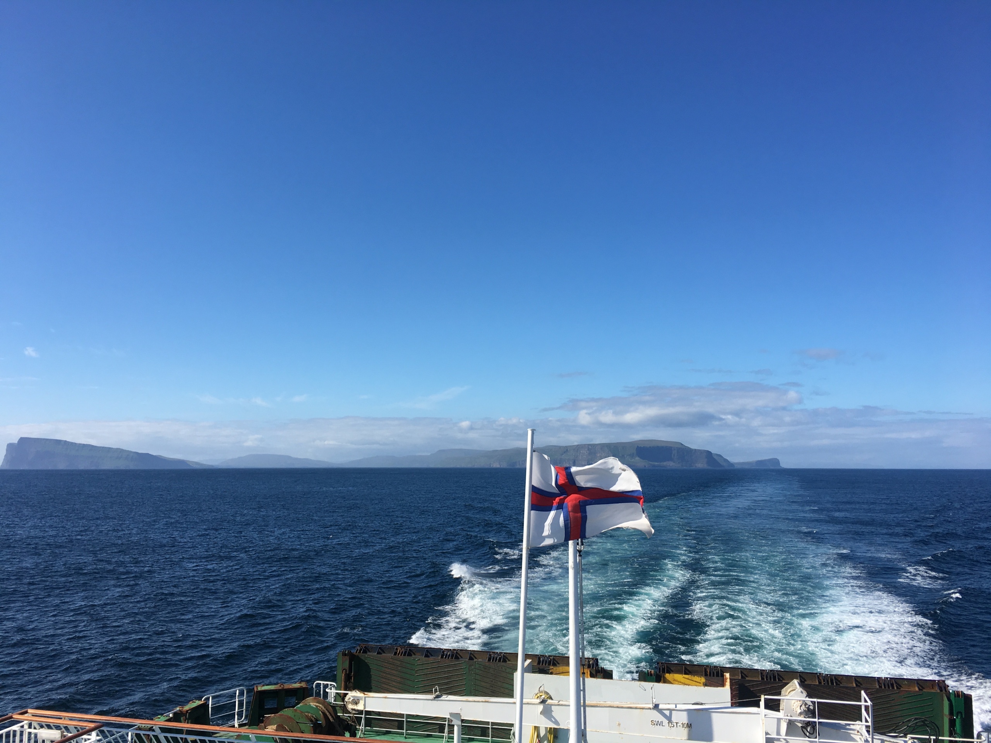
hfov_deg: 61.7
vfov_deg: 48.2
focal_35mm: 29
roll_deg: -0.6
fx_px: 830
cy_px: 372
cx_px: 496
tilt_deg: +7.9
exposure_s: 1/1972
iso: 25
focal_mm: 4.15
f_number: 2.2
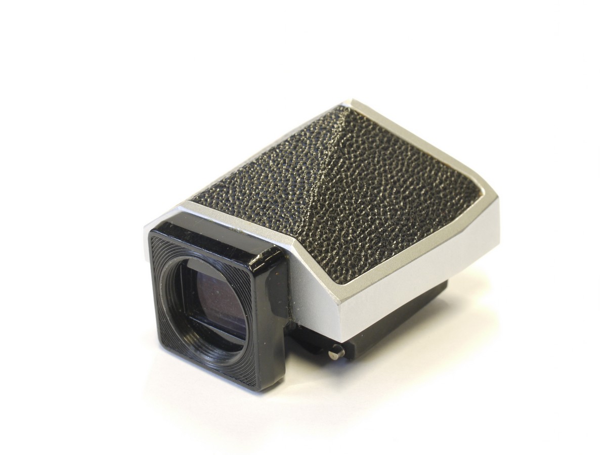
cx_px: 304
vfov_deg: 24.4
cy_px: 228
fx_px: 1052
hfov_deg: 32.2
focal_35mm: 60
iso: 400
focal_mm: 30
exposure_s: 1/8
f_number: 9
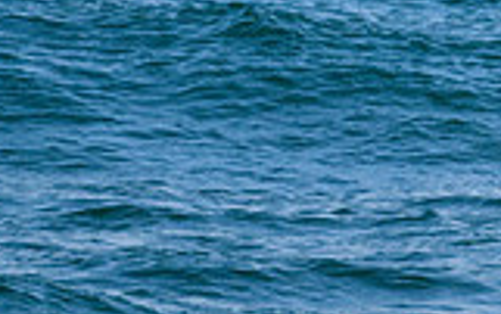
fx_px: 40198
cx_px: 582
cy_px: -132
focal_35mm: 2941
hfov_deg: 0.7
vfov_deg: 0.4
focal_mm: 800
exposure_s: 1/2000
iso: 2000
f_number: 11
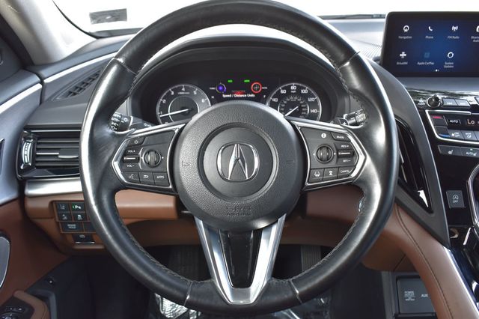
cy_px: 160
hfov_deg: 55.1
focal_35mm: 34
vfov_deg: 38.3
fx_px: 459
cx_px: 240
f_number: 7.1
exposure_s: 1/40
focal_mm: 23
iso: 400
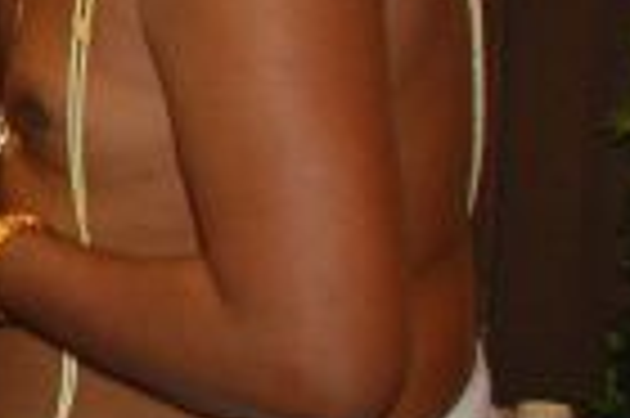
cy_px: -11
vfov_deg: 6.9
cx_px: -1402
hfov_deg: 8.4
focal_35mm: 198
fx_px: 3461
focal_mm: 18
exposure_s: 1/160
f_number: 5.6
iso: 400
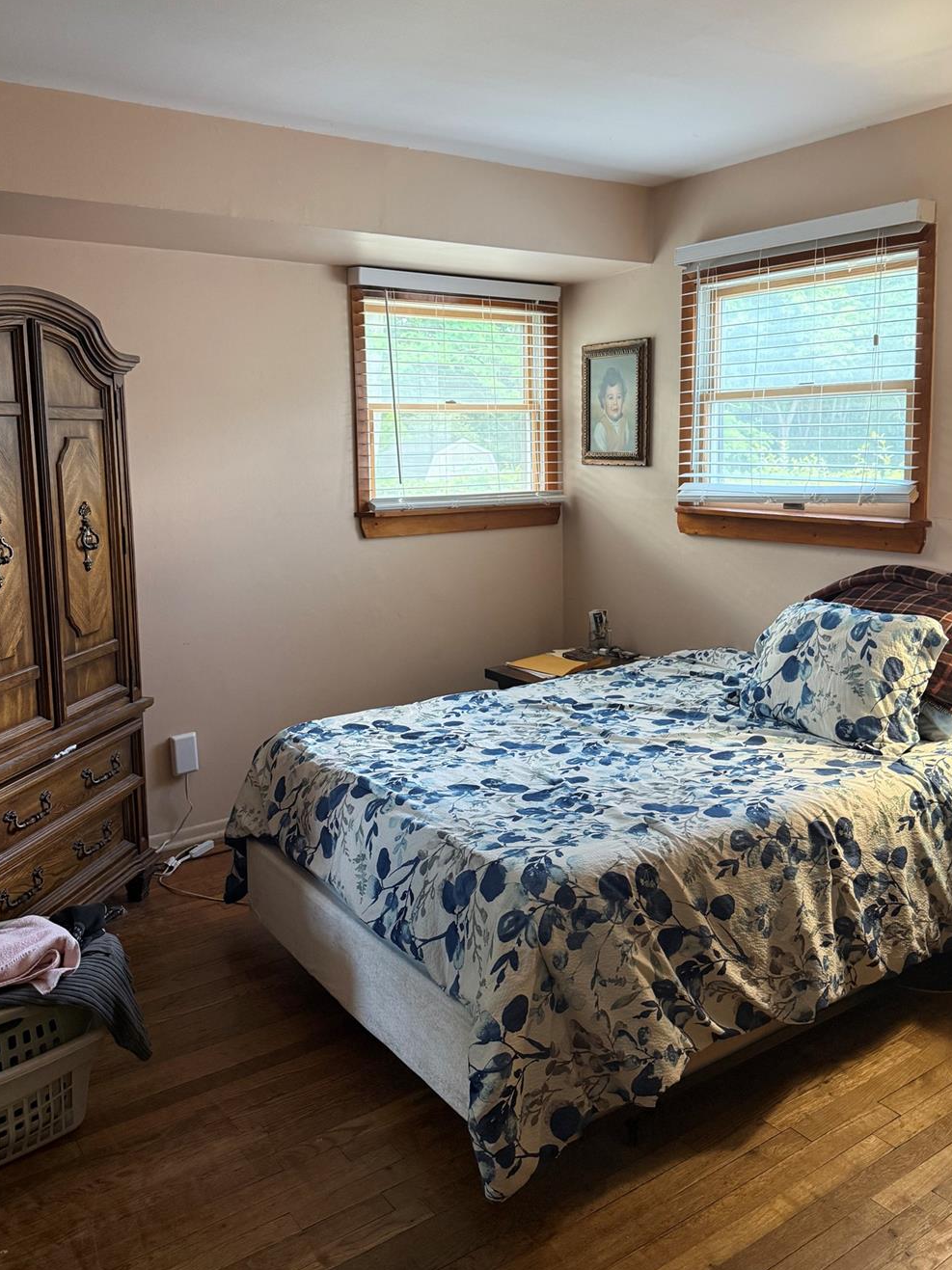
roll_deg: +0.5
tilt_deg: -6.3
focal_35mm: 28
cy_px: 564
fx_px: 1027
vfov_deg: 63.3
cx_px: 469
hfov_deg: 49.7
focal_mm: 6.76
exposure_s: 1/60
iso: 250
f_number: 1.78
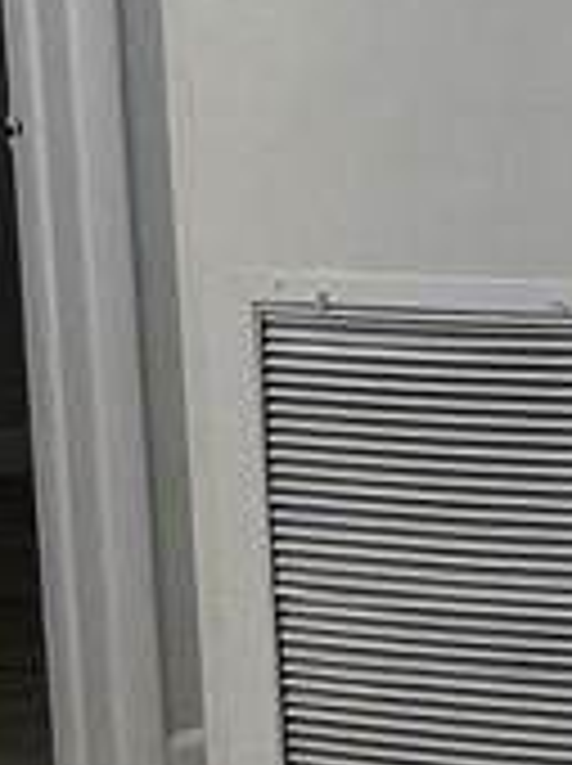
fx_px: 5411
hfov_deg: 5.3
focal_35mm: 245
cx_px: 2365
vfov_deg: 8.0
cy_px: -135
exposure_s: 1/138
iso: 64
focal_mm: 5.1
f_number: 1.6
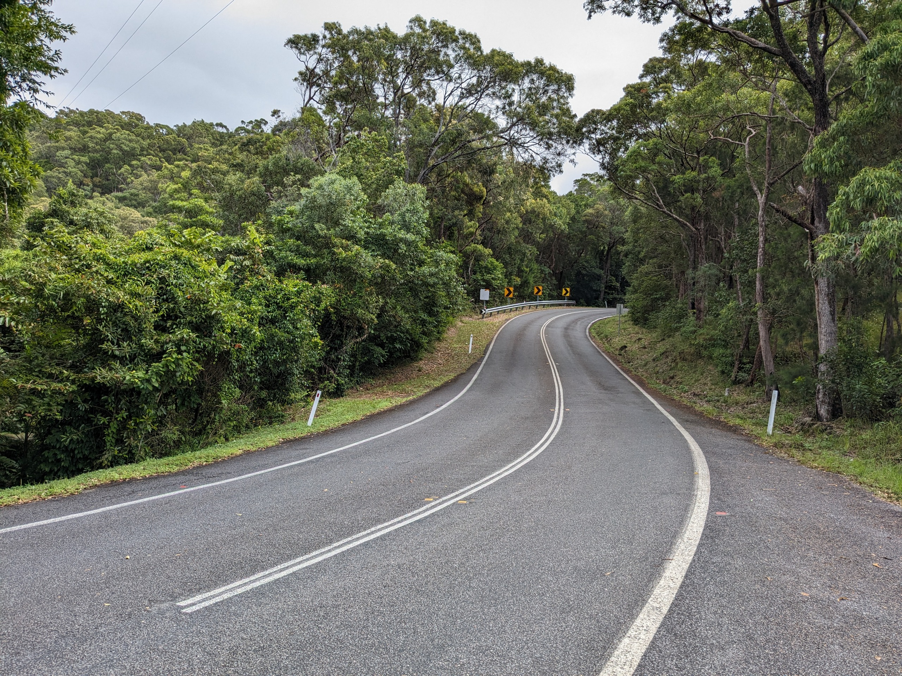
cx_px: 451
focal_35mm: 27
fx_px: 704
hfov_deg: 65.3
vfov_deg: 51.4
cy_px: 338
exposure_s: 1/1232
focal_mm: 4.38
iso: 34
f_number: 1.73
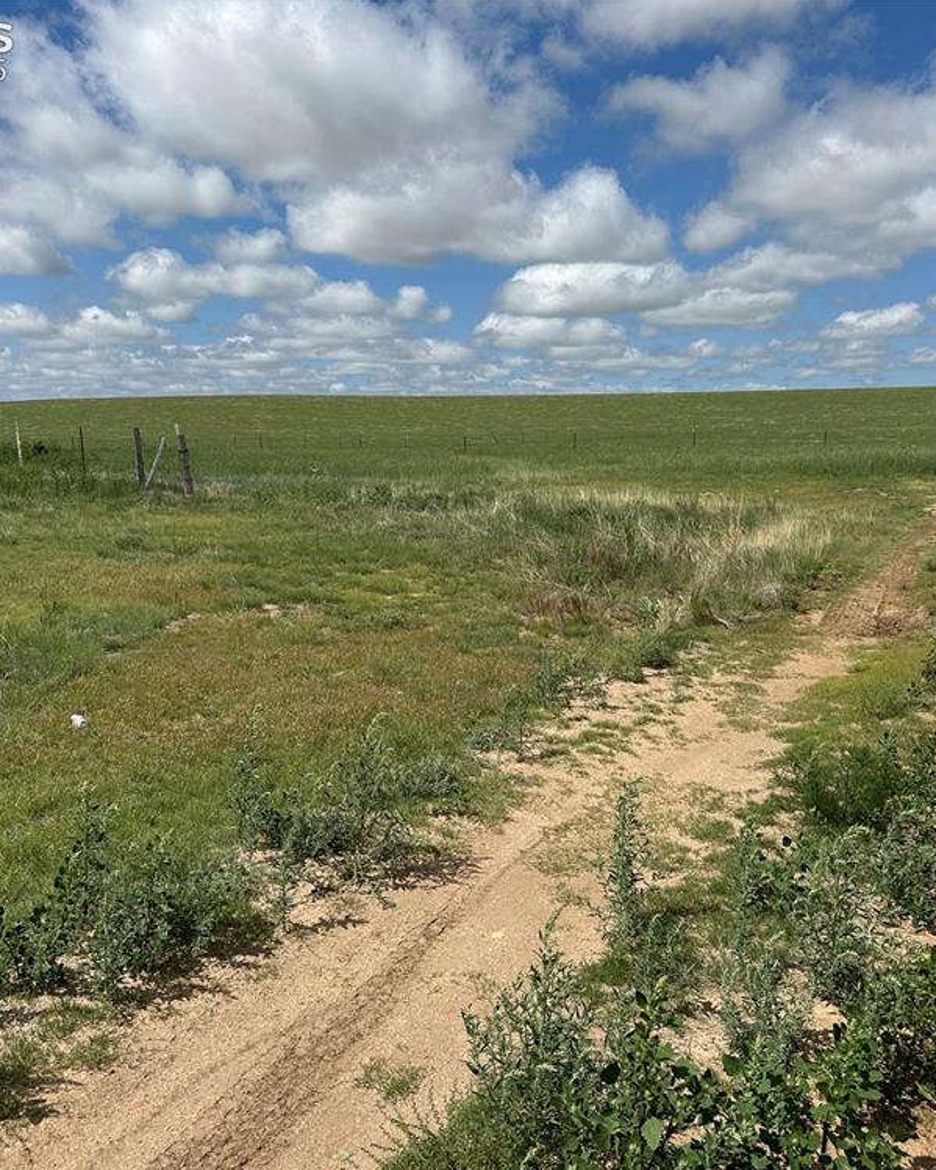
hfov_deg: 45.8
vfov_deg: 55.7
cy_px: 594
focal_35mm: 32
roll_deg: -0.1
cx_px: 500
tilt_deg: -8.8
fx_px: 1108
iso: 80
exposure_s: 1/8197
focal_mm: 6.86
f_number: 1.78
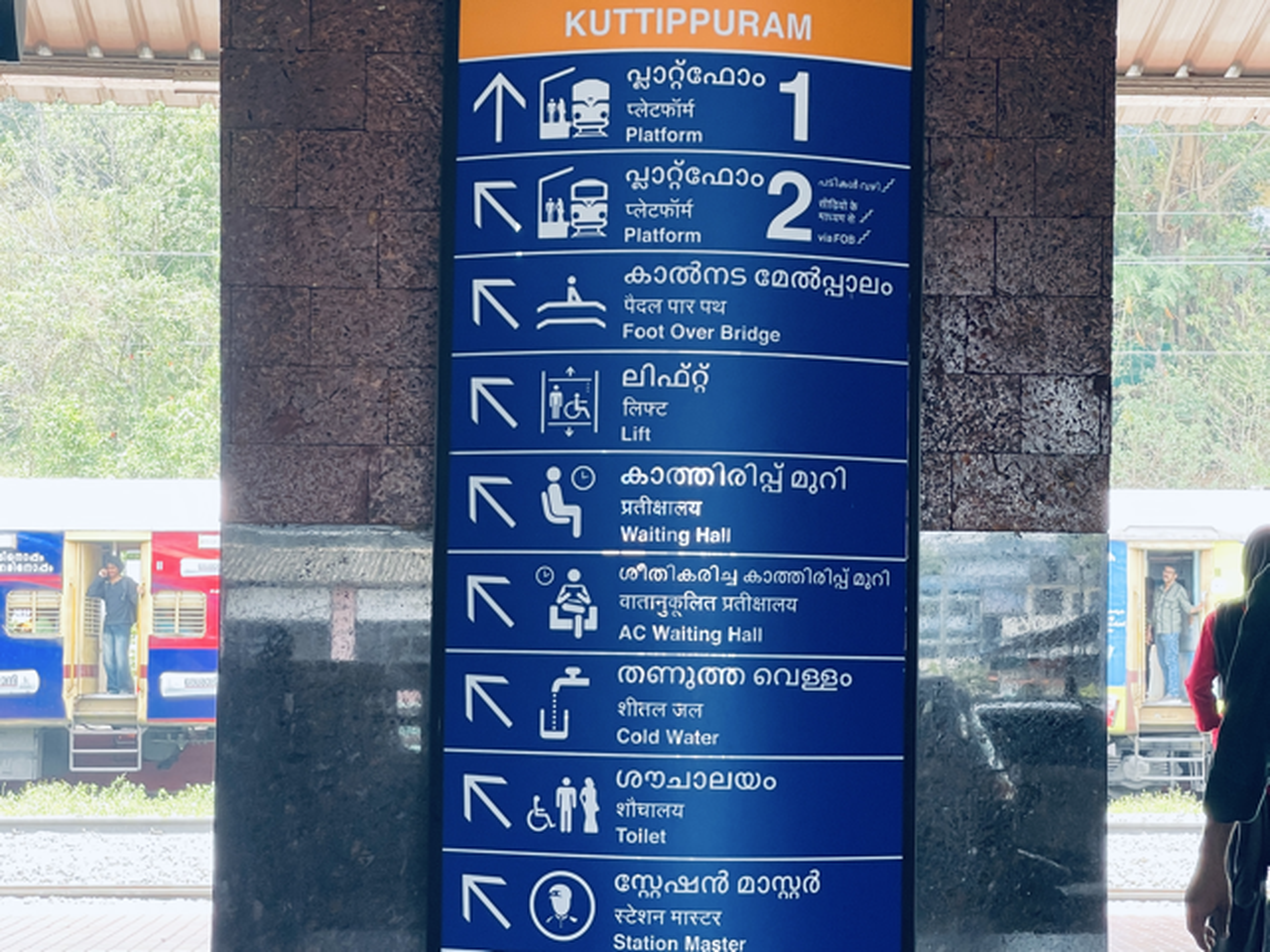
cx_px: 635
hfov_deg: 36.8
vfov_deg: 28.0
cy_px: 476
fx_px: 1908
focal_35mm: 52
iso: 50
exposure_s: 1/100
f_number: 2
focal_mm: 6
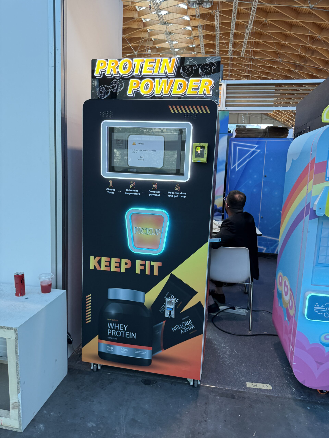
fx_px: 304
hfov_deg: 56.8
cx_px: 164
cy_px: 219
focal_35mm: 24
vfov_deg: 71.6
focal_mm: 6.76
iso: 64
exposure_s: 1/100
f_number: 1.78
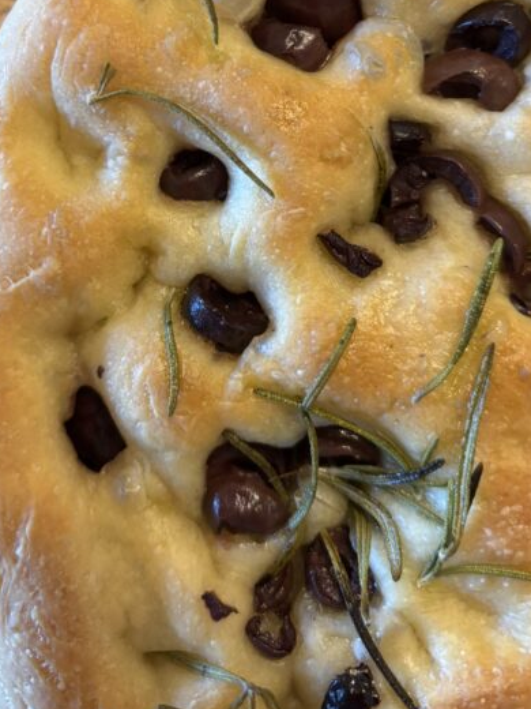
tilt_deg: -88.8
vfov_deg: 45.2
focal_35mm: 40
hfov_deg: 35.9
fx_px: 818
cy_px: 179
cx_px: 225
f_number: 1.6
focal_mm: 5.96
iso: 400
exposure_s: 1/60
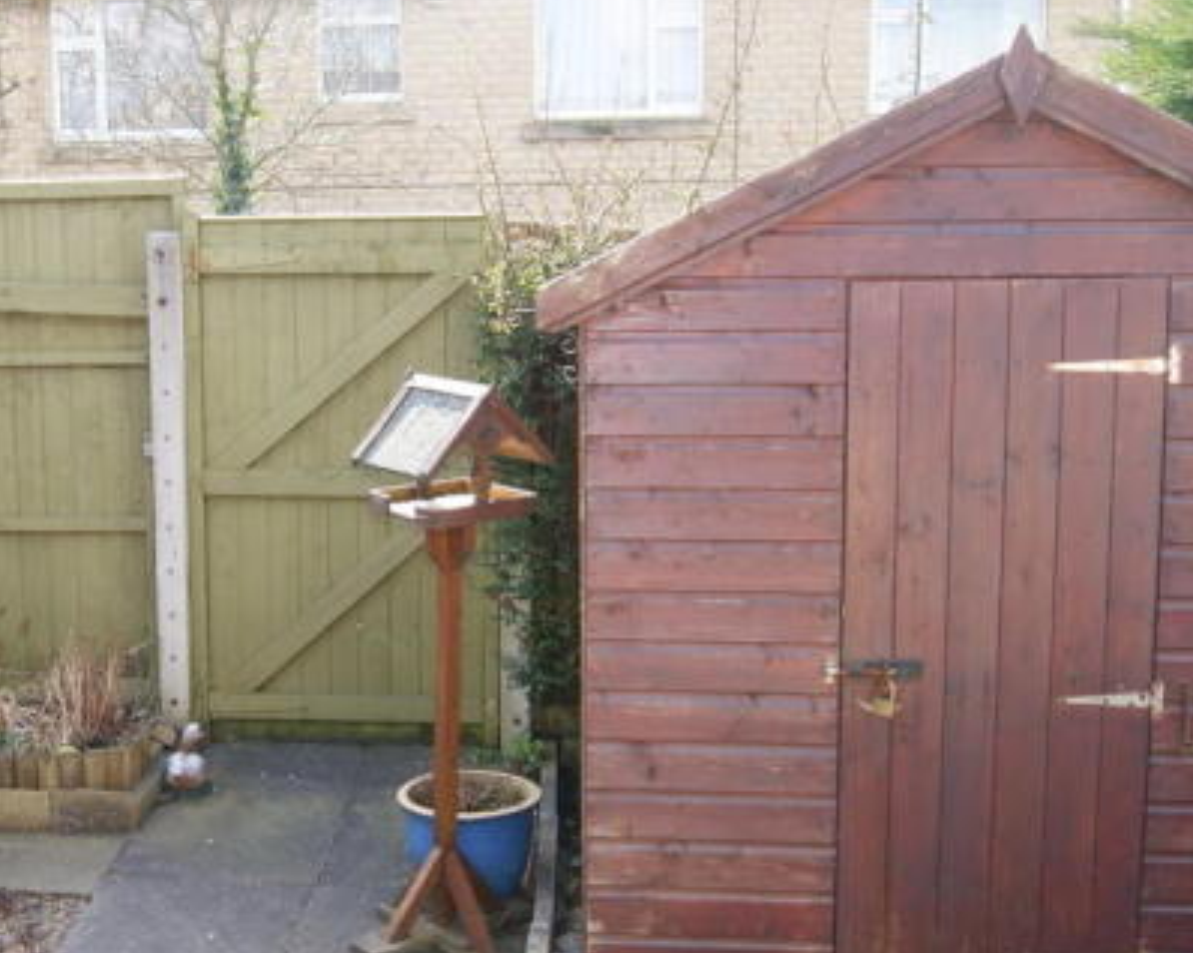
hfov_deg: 36.1
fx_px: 1800
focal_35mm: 51
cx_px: 355
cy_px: 583
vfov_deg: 29.6
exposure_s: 1/160
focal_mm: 22
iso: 100
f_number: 5
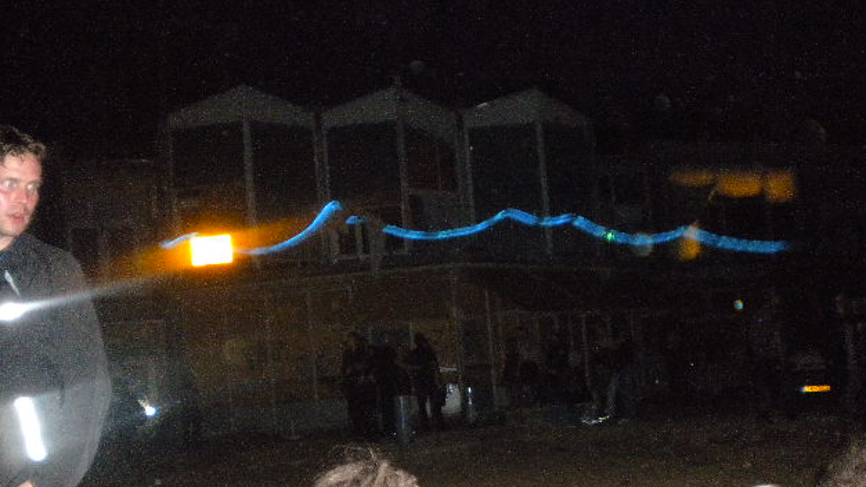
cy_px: 320
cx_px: 441
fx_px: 895
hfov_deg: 51.6
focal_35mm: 39
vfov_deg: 30.2
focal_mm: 6.3
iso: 800
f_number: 3.1
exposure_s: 1/8
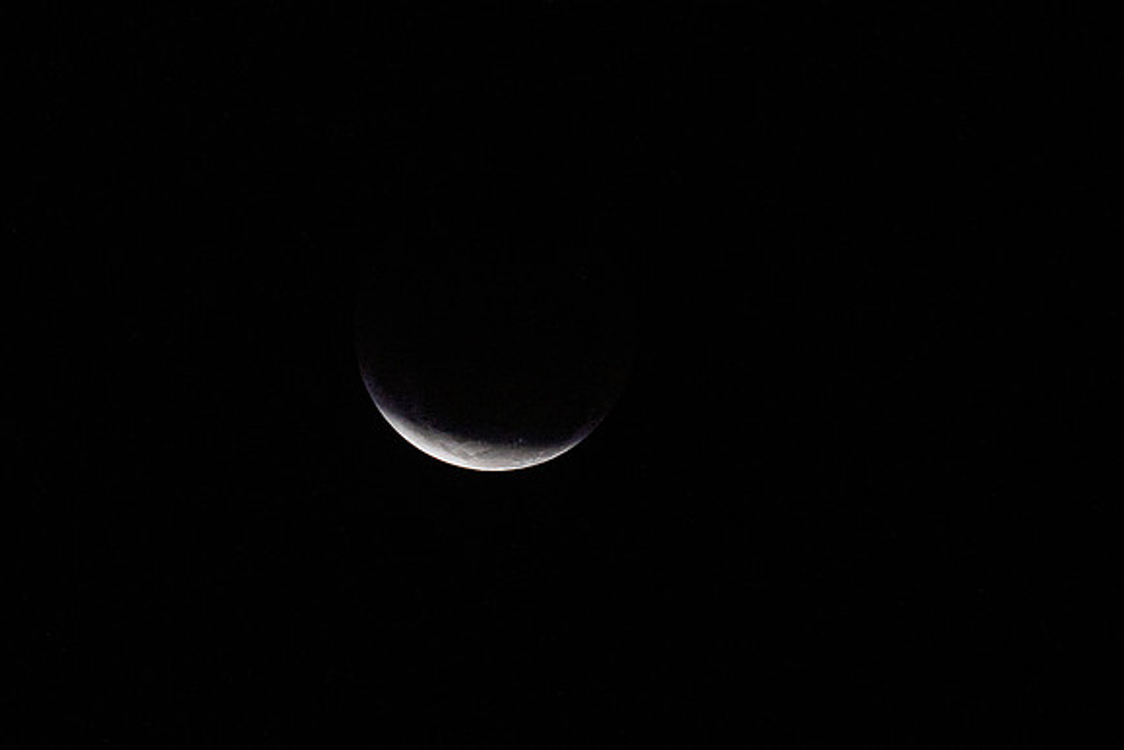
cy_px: 577
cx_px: 500
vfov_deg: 1.5
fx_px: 28850
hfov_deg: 2.2
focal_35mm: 924
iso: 100
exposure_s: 1/60
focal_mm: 400
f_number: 11
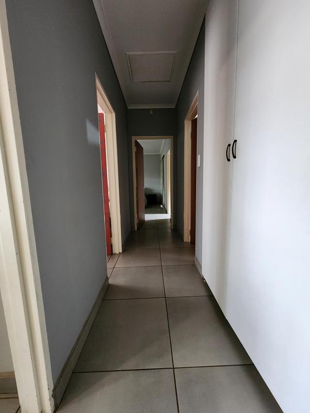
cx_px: 155
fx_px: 155
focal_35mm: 13
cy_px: 206
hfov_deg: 89.9
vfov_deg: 106.2
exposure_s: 1/25
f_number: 2.2
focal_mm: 2.2
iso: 640
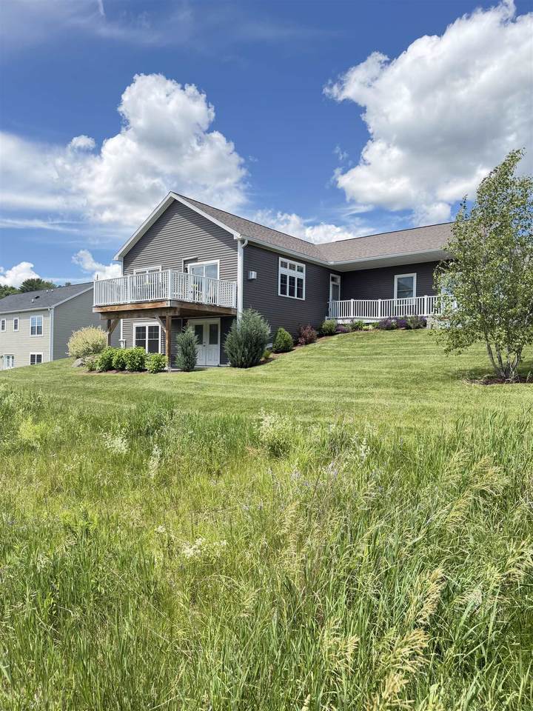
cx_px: 266
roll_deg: -1.0
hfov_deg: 56.8
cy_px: 356
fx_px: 493
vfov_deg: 71.6
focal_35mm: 24
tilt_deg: -0.1
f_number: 1.78
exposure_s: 1/1689
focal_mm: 6.76
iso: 100
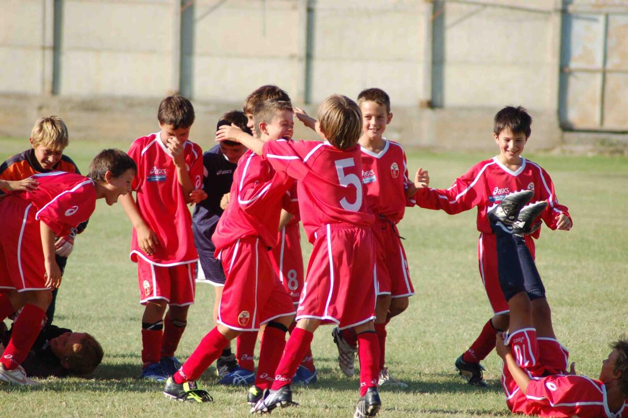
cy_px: 209
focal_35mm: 300
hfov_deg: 6.9
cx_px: 314
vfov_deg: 4.6
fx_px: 5229
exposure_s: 1/1250
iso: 400
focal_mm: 200
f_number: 5
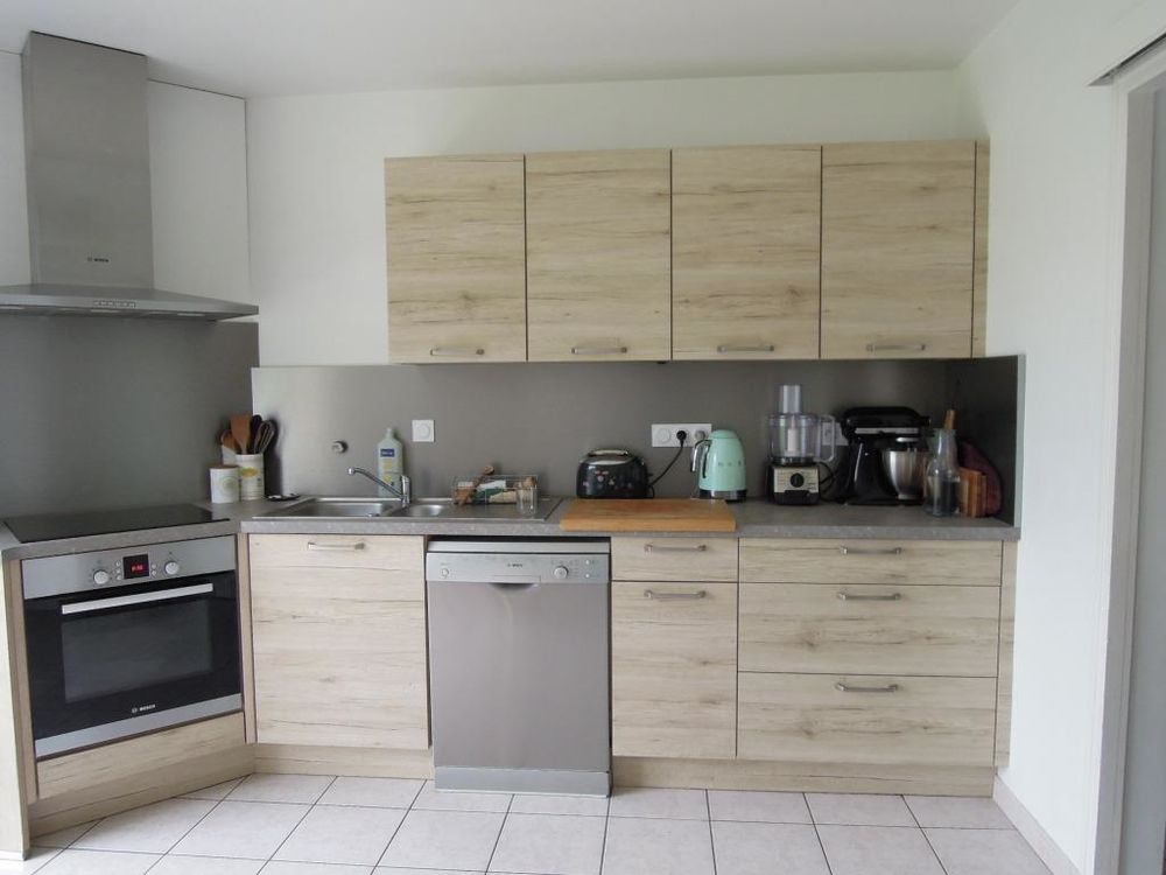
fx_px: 808
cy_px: 438
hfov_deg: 71.6
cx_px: 583
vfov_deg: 56.8
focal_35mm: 24
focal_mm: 4.3
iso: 250
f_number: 2.8
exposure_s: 1/30
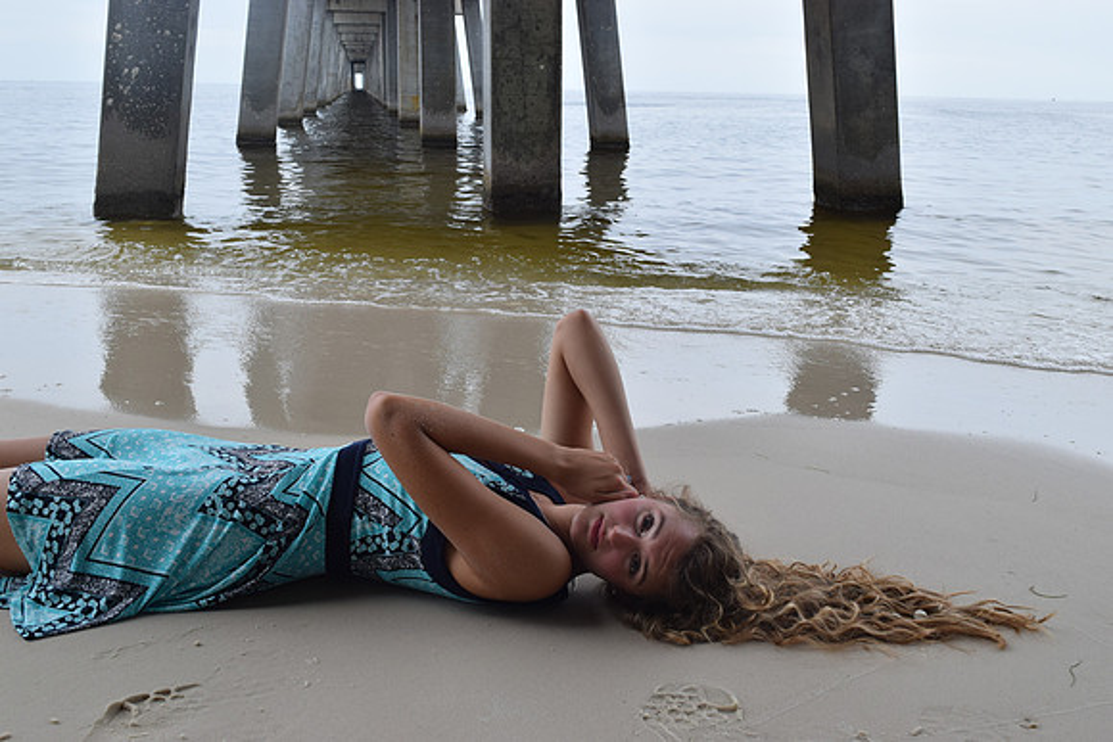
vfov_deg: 36.9
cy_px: 371
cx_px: 556
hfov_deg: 53.1
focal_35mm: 36
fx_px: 1113
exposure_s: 1/250
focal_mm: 24
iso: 280
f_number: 8
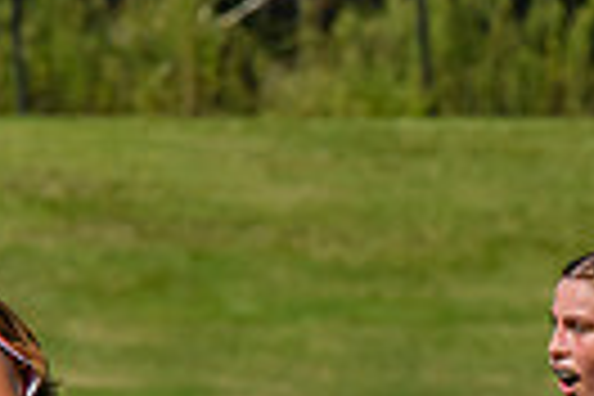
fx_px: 26513
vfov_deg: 0.9
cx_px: 677
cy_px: 718
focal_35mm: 1607
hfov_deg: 1.3
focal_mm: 280
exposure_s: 1/2000
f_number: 9
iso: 800
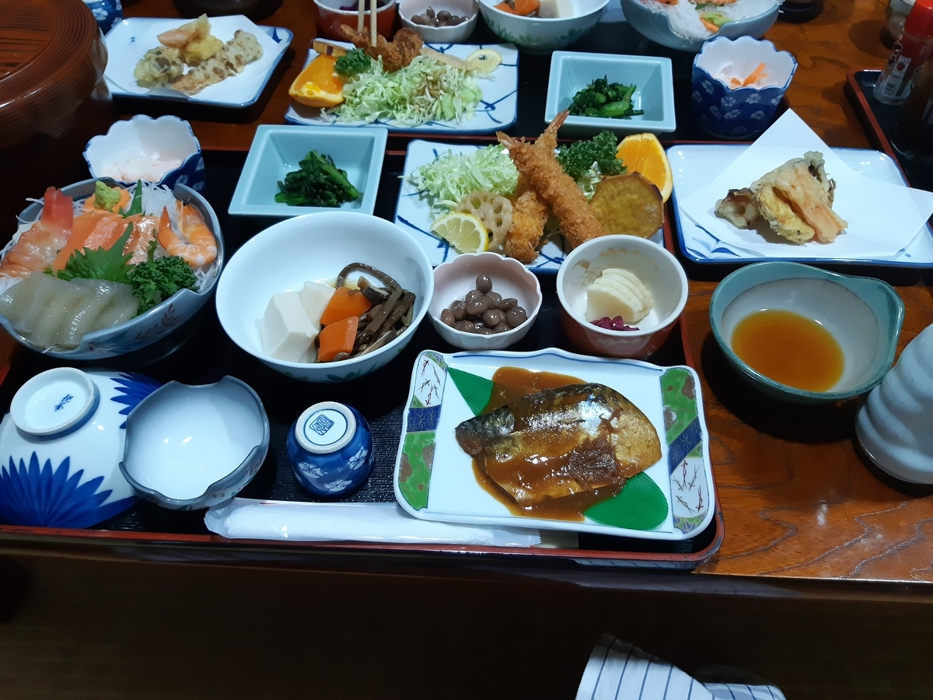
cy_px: 350
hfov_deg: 67.3
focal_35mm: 26
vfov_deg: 53.1
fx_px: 701
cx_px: 466
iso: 250
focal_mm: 3.93
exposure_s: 1/50
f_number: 1.7
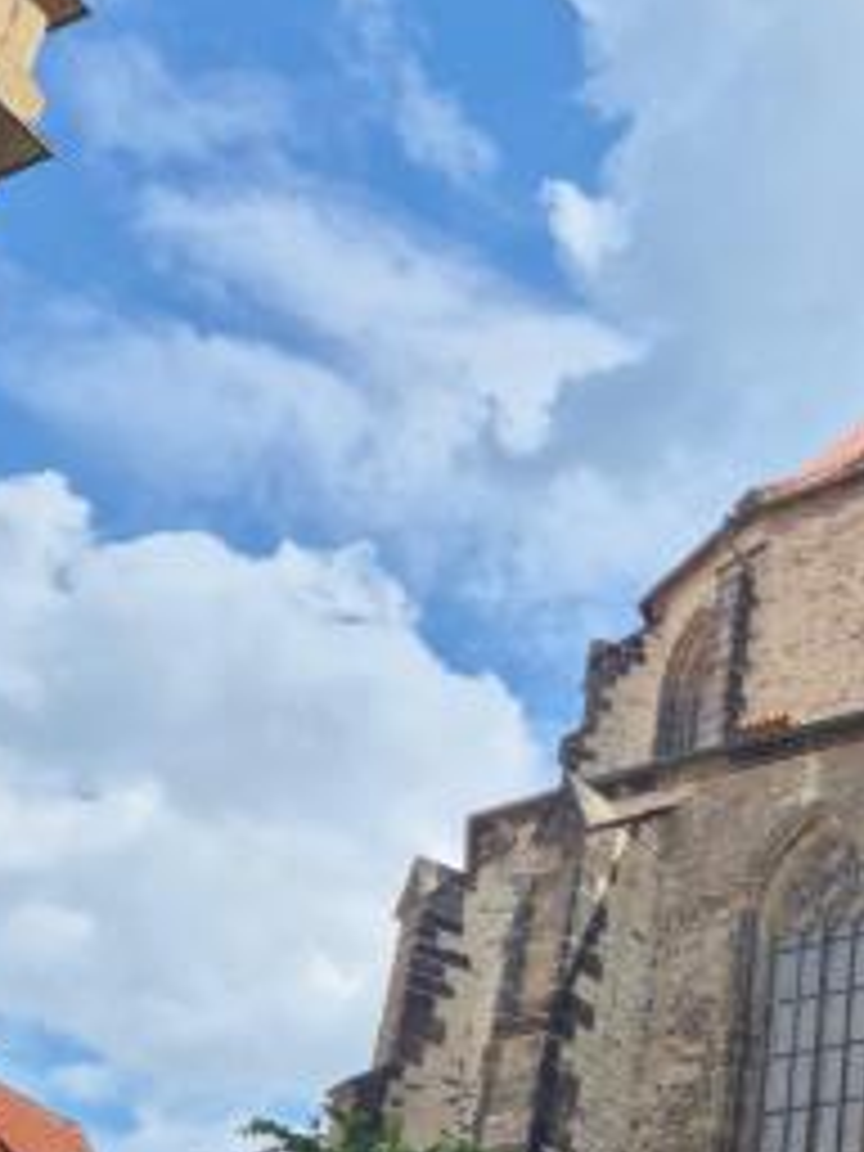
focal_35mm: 54
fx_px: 1797
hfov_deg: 25.1
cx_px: 950
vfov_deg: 33.8
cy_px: 1017
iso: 25
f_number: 1.8
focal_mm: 5.4
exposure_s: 1/2648
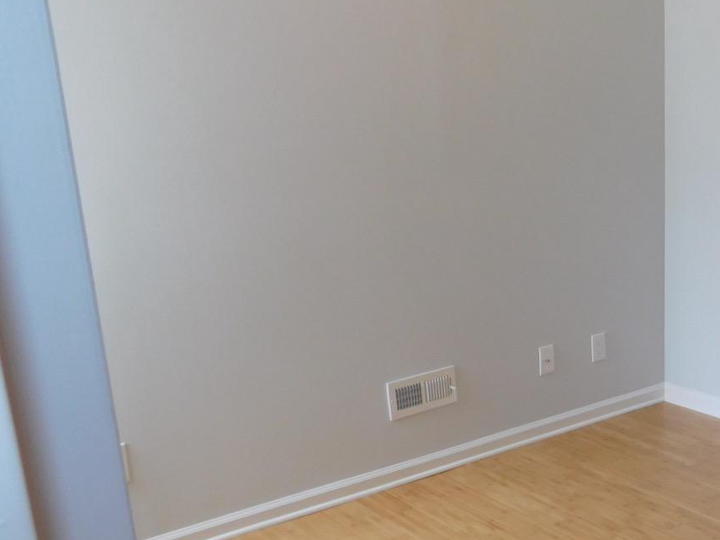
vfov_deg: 33.3
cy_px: 367
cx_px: 615
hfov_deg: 41.2
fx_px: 894
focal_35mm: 43
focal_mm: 4
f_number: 3
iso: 125
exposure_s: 1/30
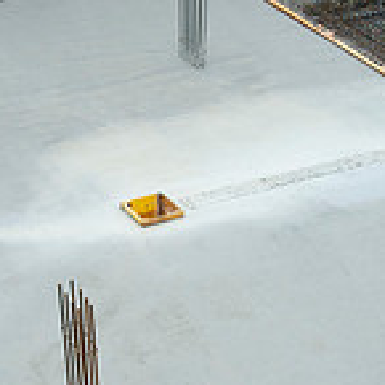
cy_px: 300
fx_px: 1195
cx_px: 109
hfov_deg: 18.2
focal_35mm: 95
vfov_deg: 18.2
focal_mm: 28
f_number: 8
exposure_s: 1/500
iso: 200
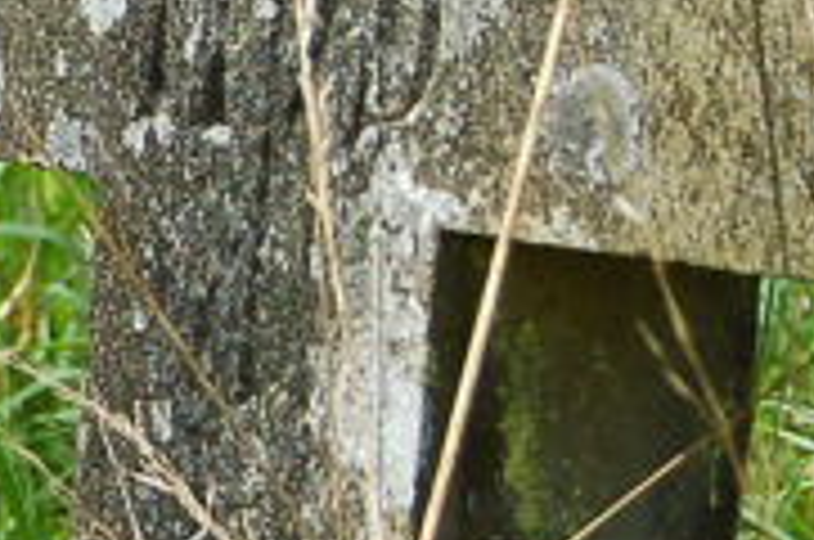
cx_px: -571
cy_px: 83
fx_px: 7290
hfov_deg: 6.3
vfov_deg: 4.2
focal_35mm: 323
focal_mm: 38
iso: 200
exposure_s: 1/800
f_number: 5
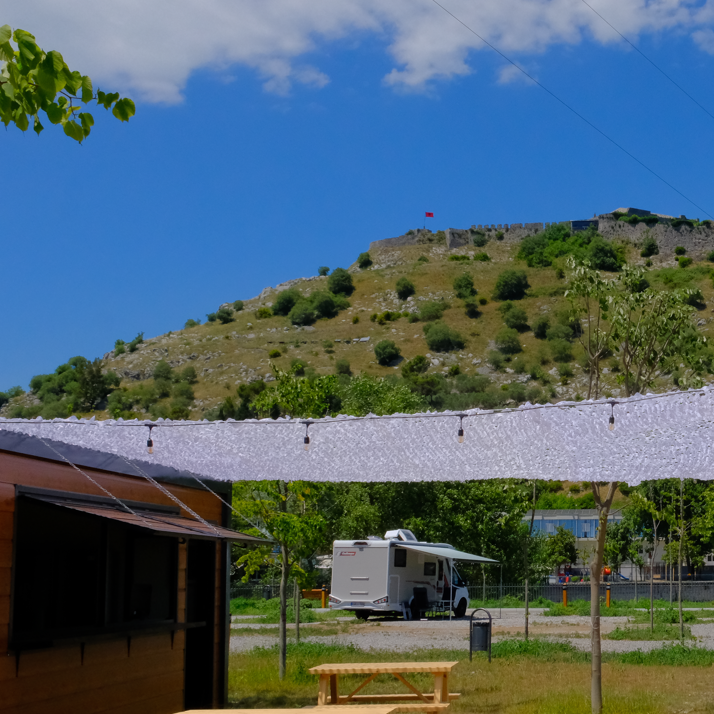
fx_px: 1260
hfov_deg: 29.8
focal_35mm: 54
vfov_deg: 31.6
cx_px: 691
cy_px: 395
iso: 1600
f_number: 11
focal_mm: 20.2
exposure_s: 1/2900
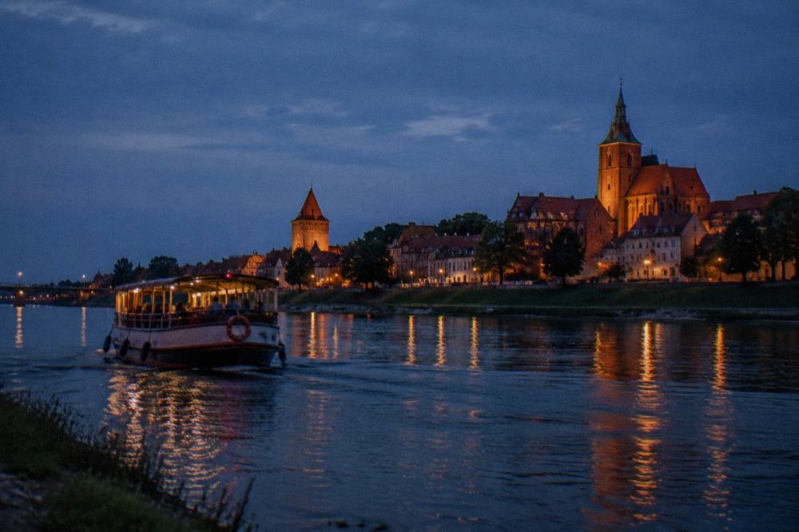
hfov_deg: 41.1
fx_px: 1065
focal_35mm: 48
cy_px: 266
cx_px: 400
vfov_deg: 28.1
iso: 3200
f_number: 2.8
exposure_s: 1/100
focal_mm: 48
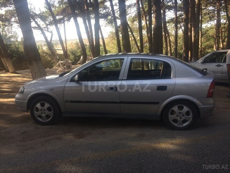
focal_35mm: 29
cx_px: 115
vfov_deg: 48.2
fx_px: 193
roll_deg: +1.6
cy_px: 86
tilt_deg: -14.9
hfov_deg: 61.7
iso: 32
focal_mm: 4.15
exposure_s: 1/366
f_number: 2.2
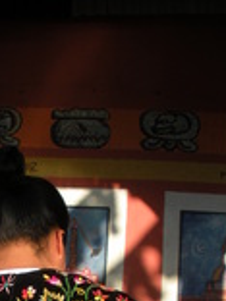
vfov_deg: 20.5
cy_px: 353
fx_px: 783
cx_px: 12
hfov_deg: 16.2
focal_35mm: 90
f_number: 3.5
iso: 64
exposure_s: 1/489
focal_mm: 6.3
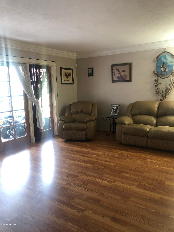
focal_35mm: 28
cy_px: 116
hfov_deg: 49.7
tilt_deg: -7.2
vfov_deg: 63.4
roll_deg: +2.1
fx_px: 188
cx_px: 87
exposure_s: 1/15
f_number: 1.8
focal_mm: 3.99
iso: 80
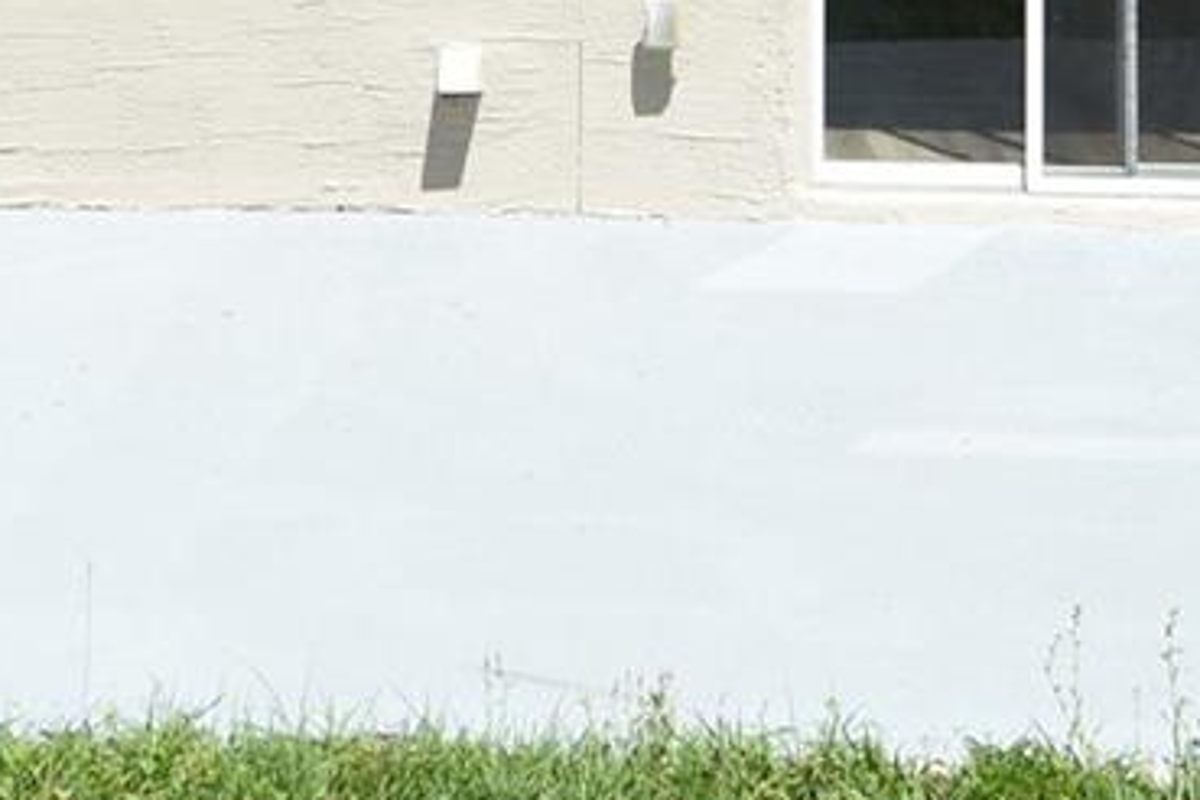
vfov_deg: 18.3
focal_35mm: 65
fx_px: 2166
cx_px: 637
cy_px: -436
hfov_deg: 31.0
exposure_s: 1/200
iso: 100
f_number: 7.1
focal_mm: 10
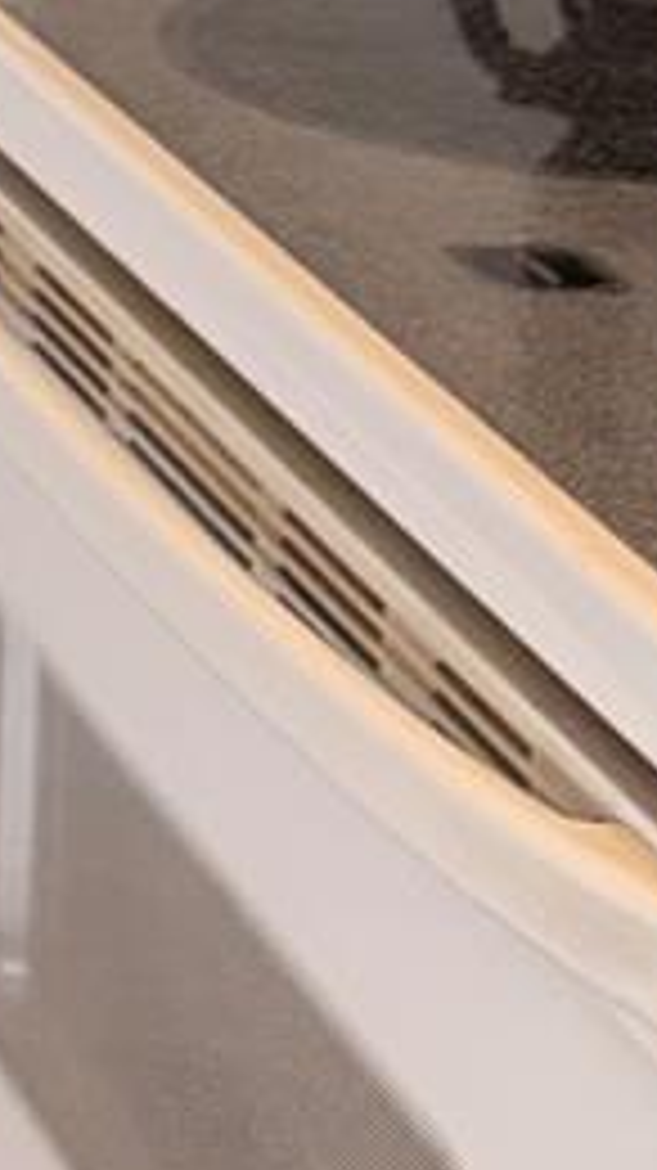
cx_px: -1784
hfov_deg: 6.7
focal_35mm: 151
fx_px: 4683
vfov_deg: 13.0
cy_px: -880
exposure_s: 1/60
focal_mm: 6.76
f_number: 1.78
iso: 500
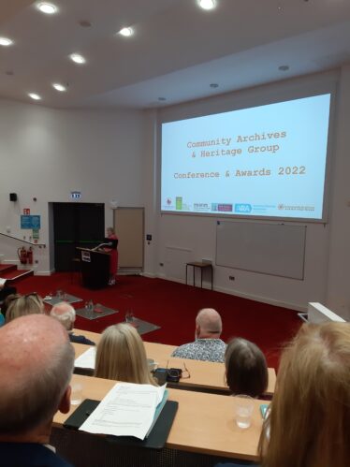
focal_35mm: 27
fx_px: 364
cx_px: 175
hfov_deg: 51.3
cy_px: 234
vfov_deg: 65.3
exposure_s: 1/50
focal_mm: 3.93
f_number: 1.7
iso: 200
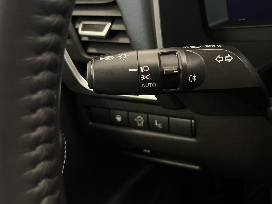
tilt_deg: -31.4
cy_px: 73
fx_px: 306
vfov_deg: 36.5
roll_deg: +14.6
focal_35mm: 39
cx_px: 178
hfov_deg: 47.2
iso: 400
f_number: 1.6
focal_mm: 5.1
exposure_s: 1/47
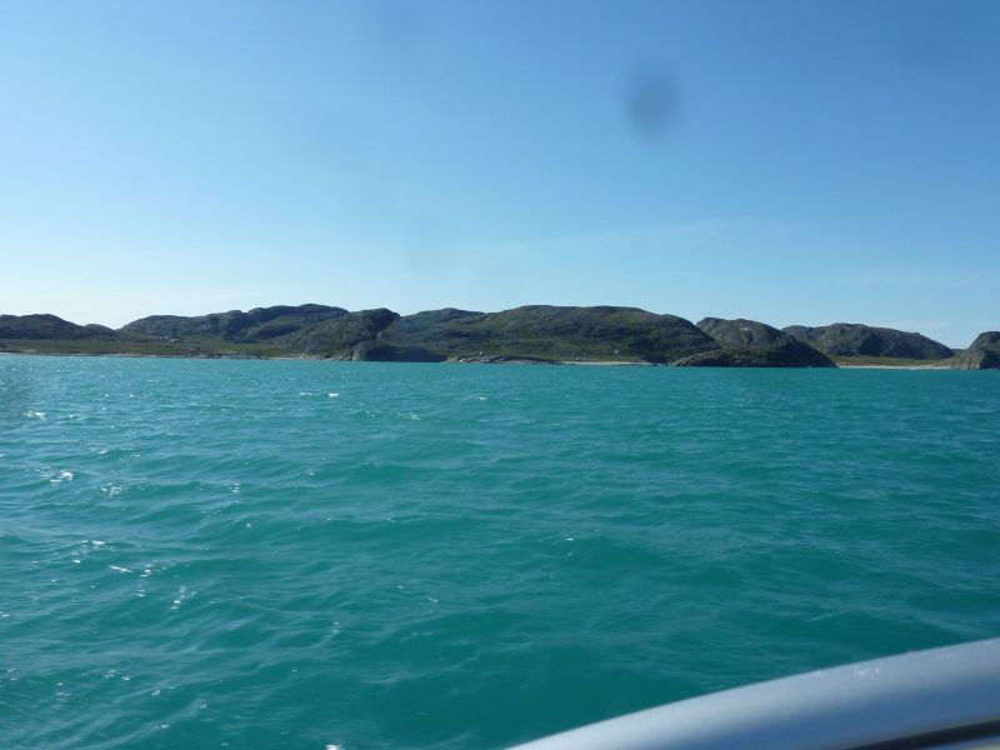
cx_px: 500
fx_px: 722
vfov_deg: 54.9
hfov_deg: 69.4
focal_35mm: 25
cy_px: 375
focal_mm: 4.1
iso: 80
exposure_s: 1/500
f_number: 5
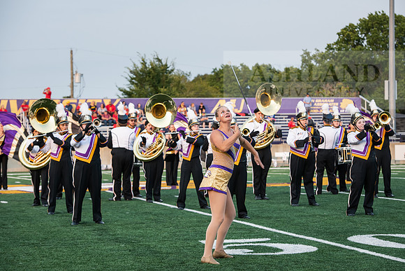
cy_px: 136
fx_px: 1148
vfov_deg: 13.4
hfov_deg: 20.0
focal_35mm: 102
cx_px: 202
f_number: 5.6
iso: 640
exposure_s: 1/500
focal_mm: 102
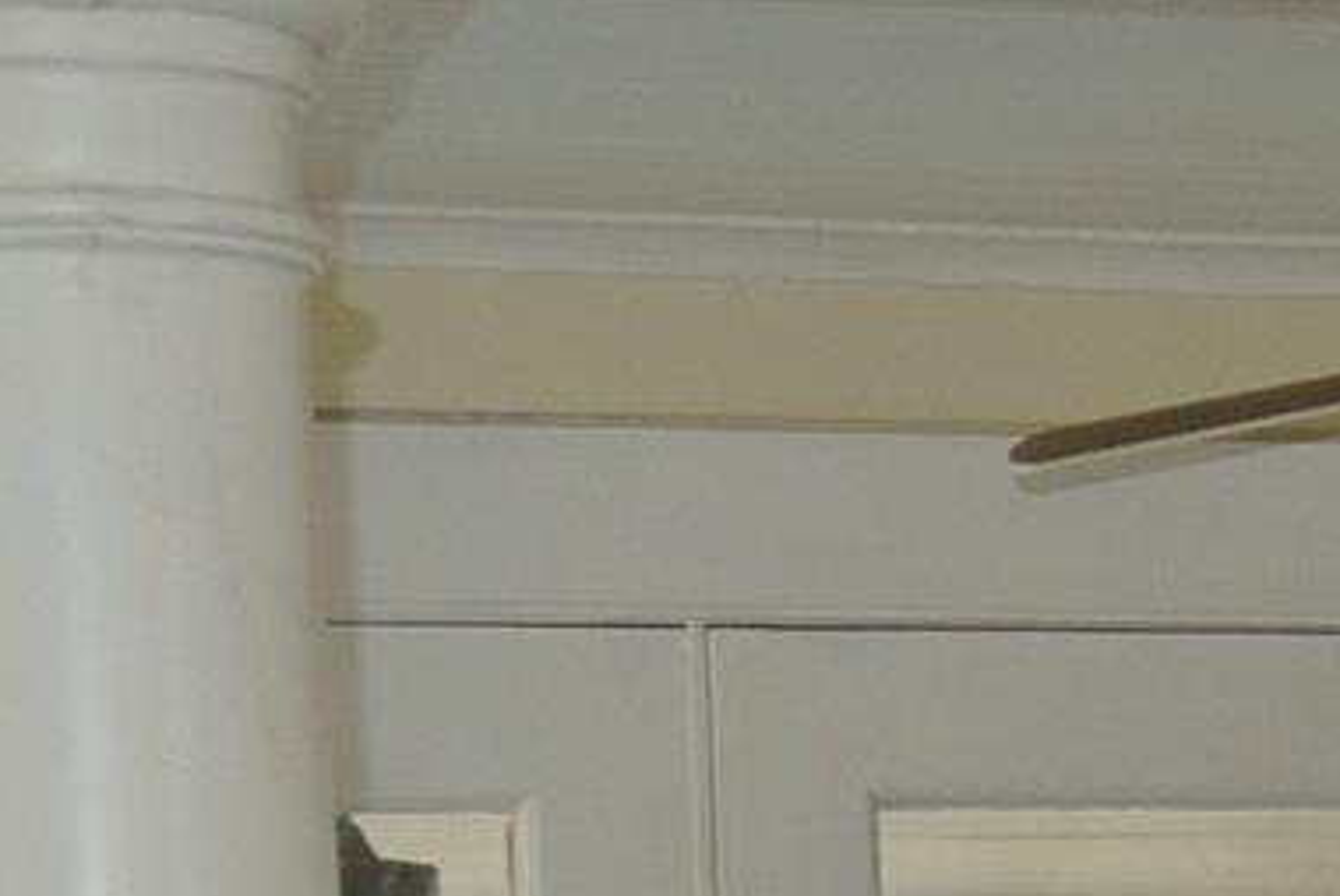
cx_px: 2363
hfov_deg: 9.4
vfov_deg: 6.3
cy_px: 2071
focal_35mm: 210
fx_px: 7822
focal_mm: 14.5
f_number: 4
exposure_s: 1/60
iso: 250
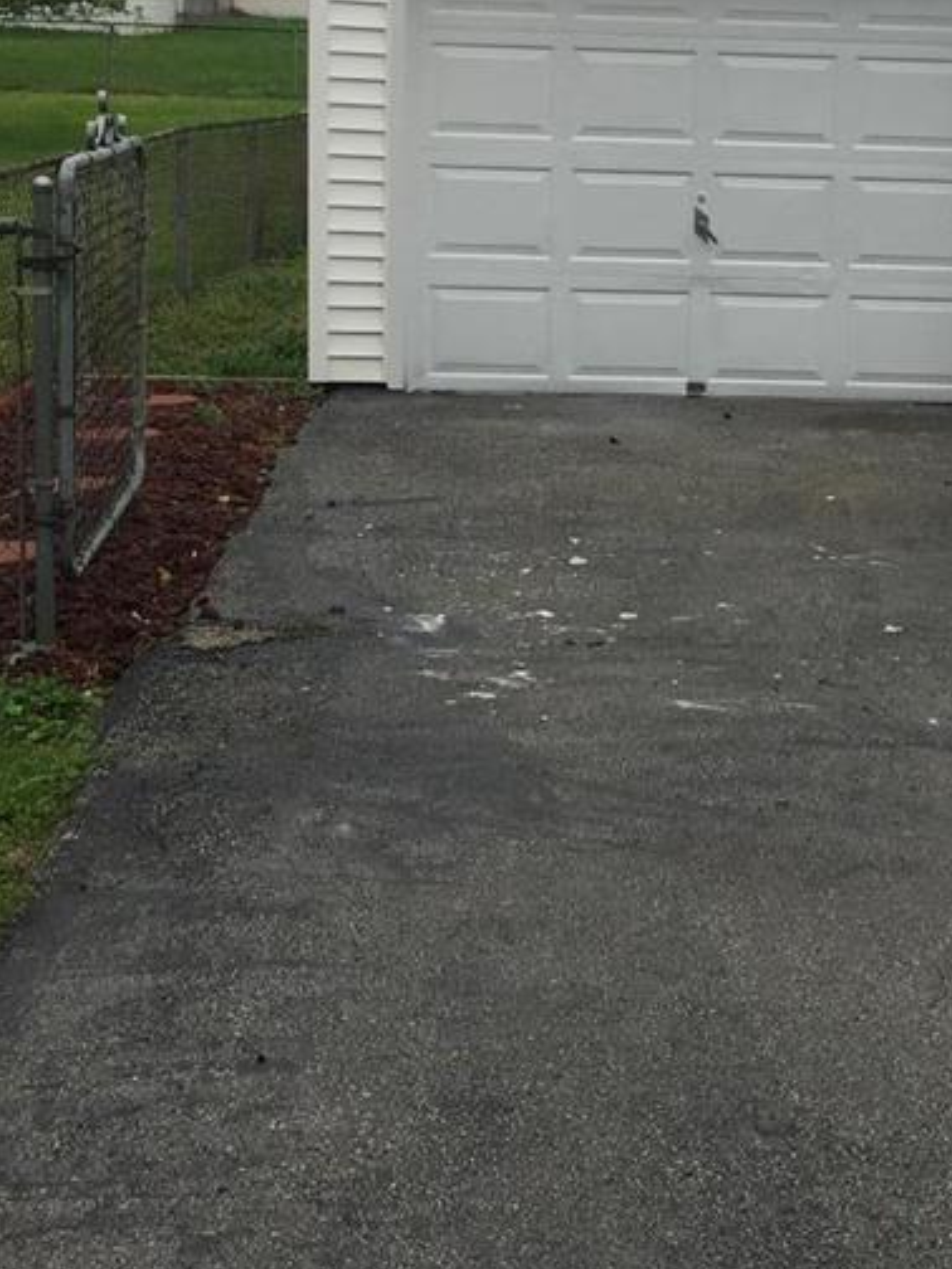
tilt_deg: -8.1
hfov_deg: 20.9
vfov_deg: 27.9
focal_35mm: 69
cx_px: 844
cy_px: 375
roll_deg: -2.6
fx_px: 2530
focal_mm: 4.15
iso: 32
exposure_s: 1/694
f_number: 2.2
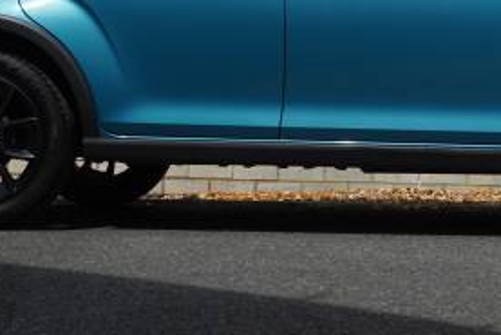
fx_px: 1687
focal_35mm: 121
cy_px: -20
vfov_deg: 11.2
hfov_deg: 16.8
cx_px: 392
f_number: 8
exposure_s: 1/320
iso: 100
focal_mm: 35
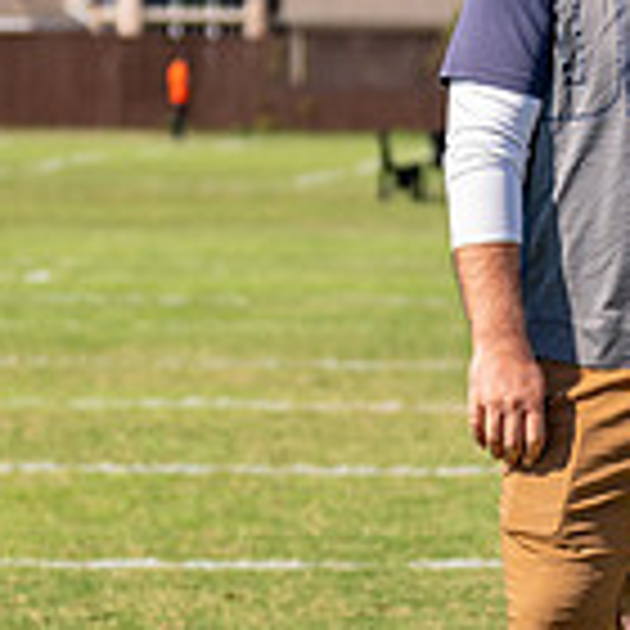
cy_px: 371
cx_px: 874
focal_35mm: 324
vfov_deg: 5.4
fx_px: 6671
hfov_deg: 5.4
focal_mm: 70
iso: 100
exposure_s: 1/1250
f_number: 2.8
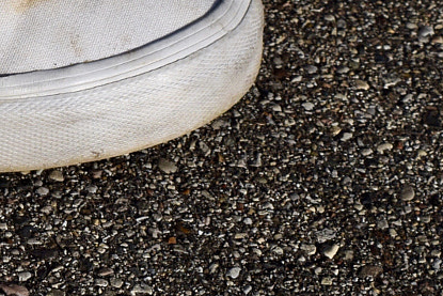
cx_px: -85
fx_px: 3557
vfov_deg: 4.7
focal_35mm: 289
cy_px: -225
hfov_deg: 7.1
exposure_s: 1/500
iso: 200
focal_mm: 50
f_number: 11
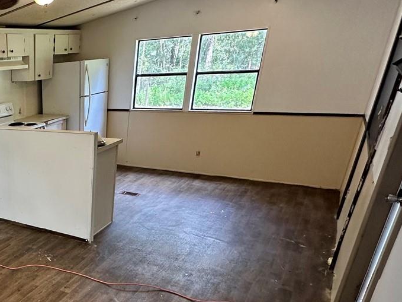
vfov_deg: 41.5
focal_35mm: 33
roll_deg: +4.0
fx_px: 383
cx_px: -11
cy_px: 231
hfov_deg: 45.5
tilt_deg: -23.6
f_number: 2.2
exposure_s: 1/120
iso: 125
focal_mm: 2.22
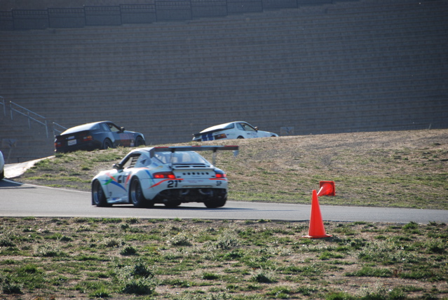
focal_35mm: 300
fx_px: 3738
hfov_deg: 6.9
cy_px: 150
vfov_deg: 4.6
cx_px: 224
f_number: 5.6
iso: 100
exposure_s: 1/320
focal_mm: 200
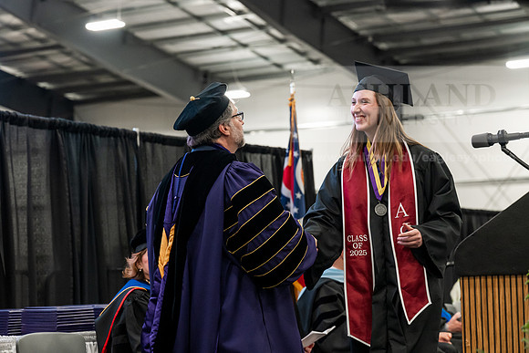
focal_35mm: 86
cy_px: 176
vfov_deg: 15.9
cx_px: 264
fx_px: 1264
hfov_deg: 23.6
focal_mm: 86
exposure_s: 1/200
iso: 4000
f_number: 4.5
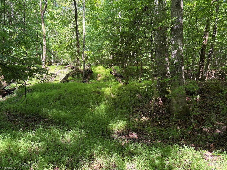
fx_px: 170
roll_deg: +2.7
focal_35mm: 26
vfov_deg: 53.1
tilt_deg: +0.7
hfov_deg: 67.3
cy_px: 85
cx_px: 114
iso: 80
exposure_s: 1/122
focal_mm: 5.96
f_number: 1.6
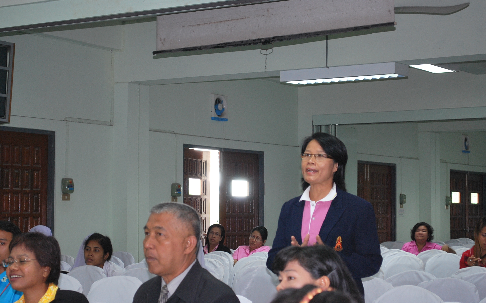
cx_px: 243
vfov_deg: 15.4
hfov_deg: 24.5
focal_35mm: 85
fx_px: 1119
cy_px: 156
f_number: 5.6
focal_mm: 55
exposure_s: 1/25
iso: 400
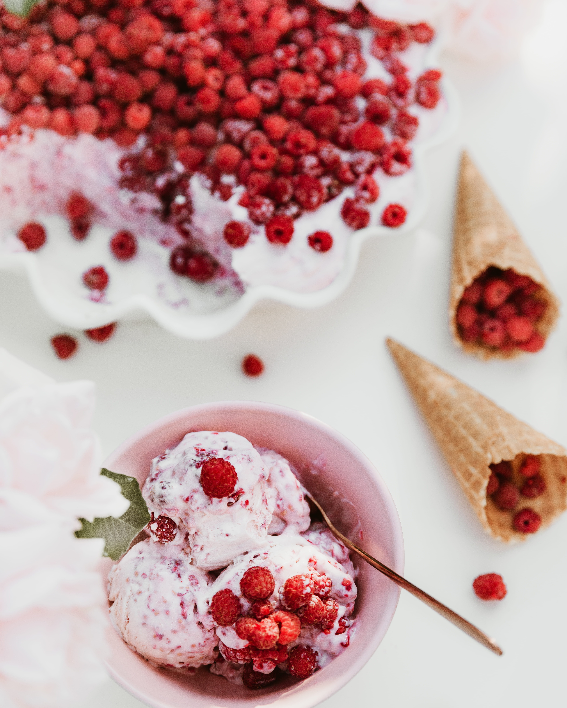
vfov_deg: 25.7
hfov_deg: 20.7
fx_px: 1552
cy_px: 356
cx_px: 281
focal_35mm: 74
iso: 200
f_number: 3.2
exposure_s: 1/1600
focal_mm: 65
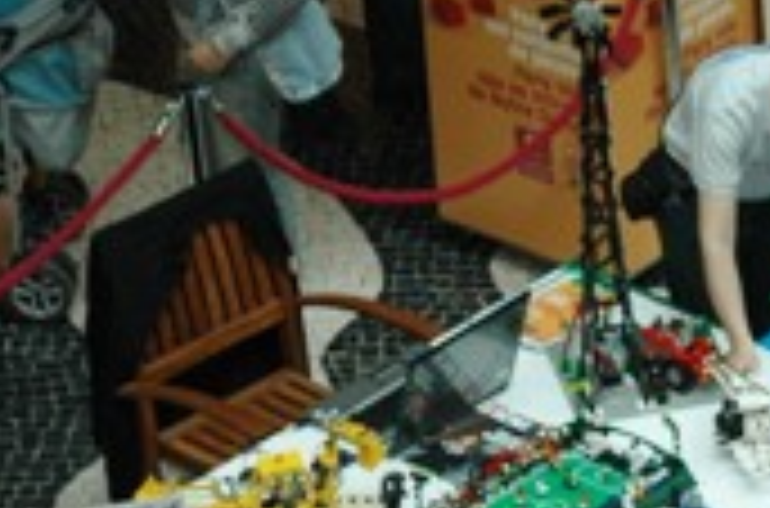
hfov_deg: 7.9
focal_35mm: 259
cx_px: 1058
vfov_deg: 5.3
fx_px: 5524
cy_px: 495
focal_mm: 46
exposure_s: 1/160
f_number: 4.5
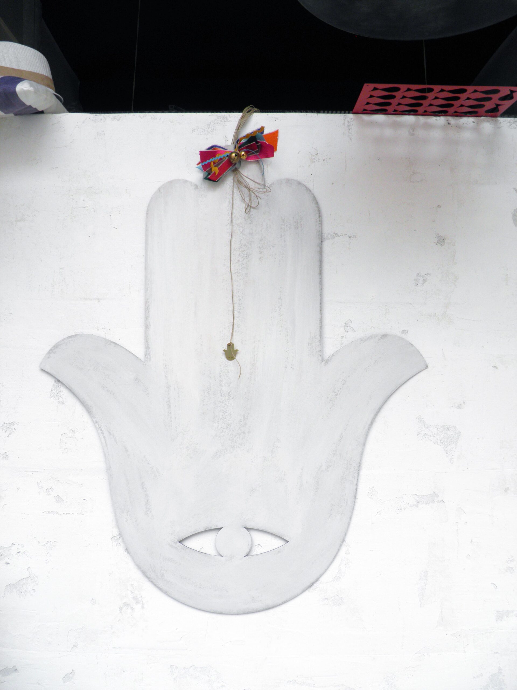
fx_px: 558
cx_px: 258
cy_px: 345
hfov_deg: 49.7
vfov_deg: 63.4
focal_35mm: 28
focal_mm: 4.9
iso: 50
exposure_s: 1/50
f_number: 3.6
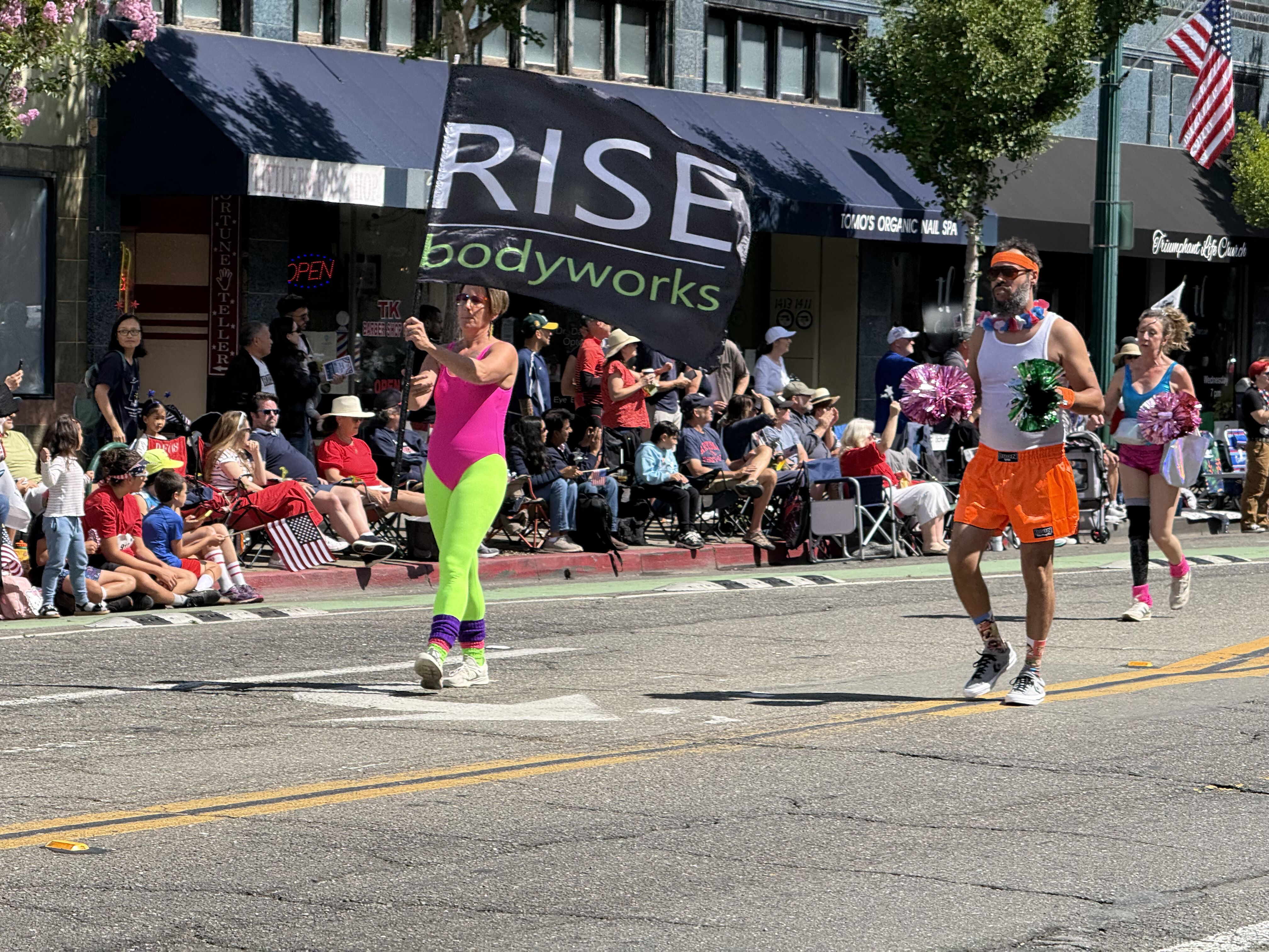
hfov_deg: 16.4
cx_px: 634
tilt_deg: -2.3
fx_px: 4399
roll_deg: -1.6
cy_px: 476
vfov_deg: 12.3
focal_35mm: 120
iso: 64
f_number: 2.8
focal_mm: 15.66
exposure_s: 1/1080
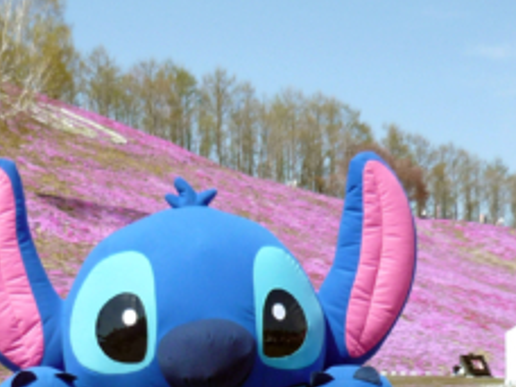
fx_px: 1297
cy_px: 389
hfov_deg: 22.5
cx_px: 204
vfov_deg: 16.6
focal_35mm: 87
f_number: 2.8
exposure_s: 1/1000
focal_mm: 5.5
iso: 100
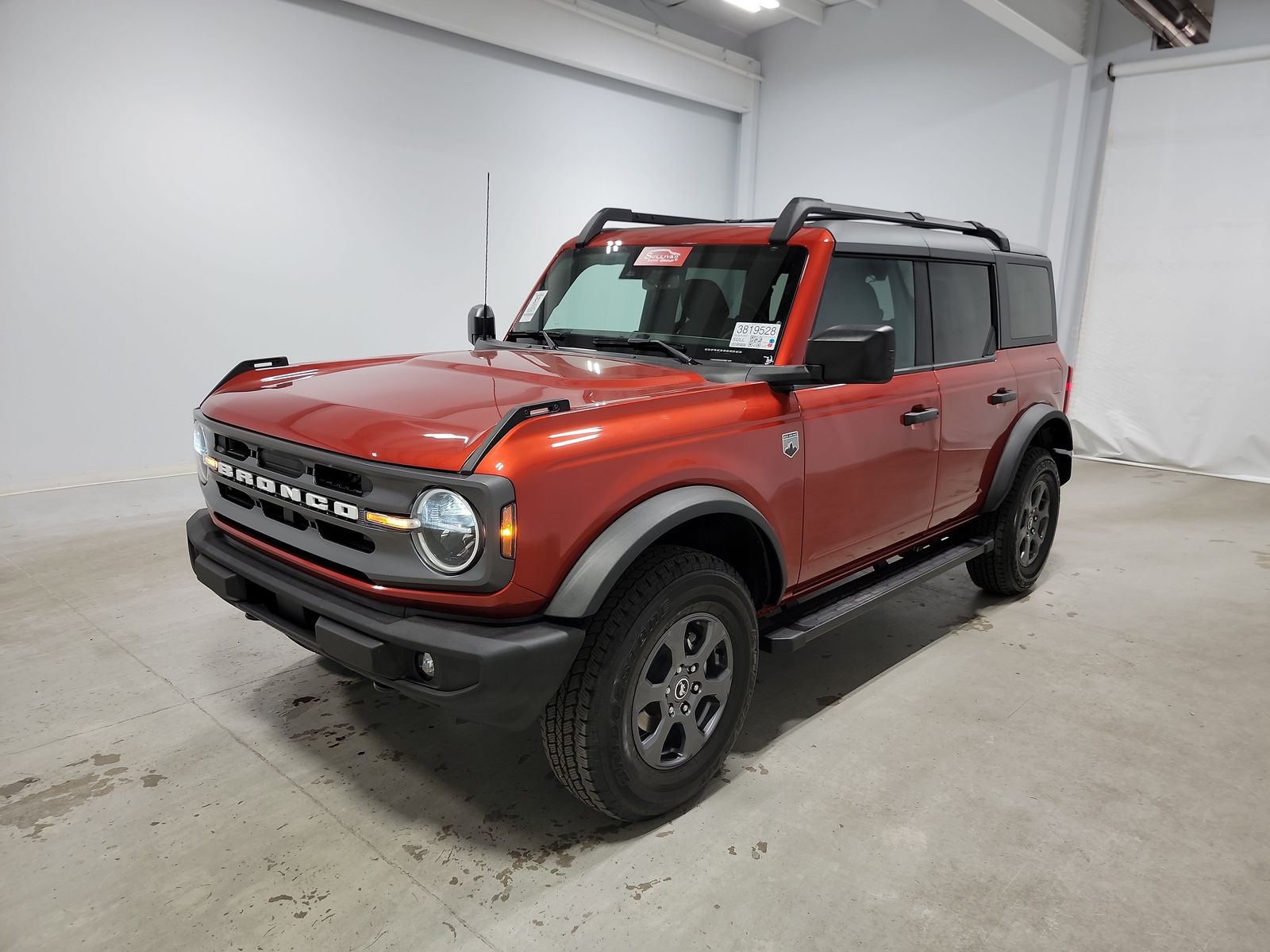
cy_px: 476
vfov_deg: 56.8
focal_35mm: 24
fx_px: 881
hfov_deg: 71.6
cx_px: 635
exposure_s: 1/59
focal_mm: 6.7
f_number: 1.8
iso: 201
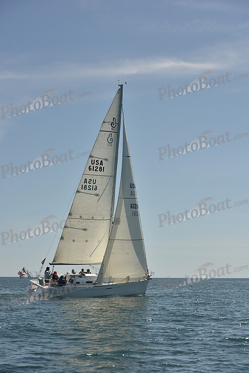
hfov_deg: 19.5
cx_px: 124
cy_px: 186
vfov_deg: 28.8
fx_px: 726
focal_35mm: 70
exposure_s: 1/800
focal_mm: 70
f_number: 7.1
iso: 250
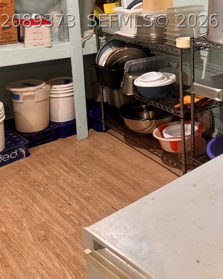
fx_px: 412
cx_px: 197
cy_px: 21
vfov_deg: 34.9
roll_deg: +0.0
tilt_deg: -7.4
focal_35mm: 50
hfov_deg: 29.1
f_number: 1.78
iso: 320
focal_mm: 6.76
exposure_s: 1/60
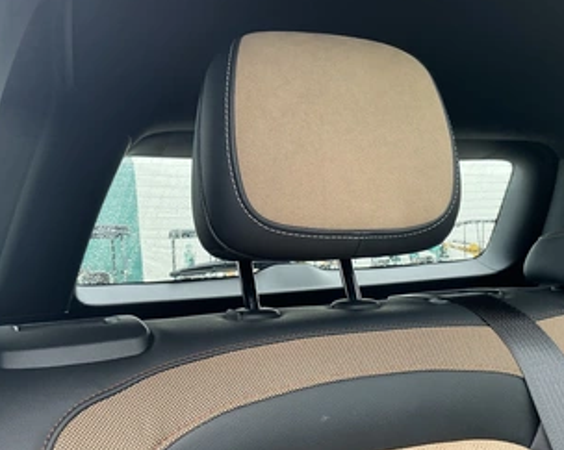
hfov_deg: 50.3
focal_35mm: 36
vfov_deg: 41.1
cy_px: 235
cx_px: 288
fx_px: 601
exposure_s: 1/122
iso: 40
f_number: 1.8
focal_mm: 3
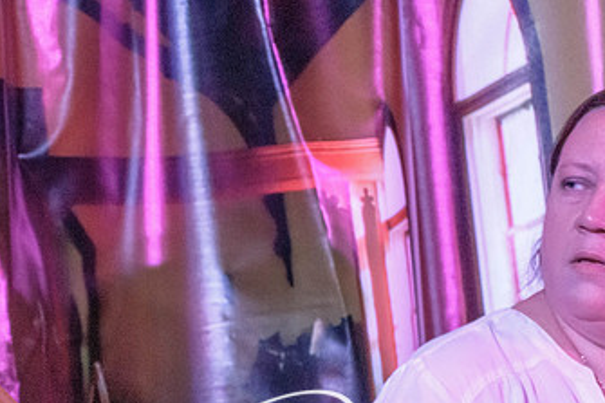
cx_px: 103
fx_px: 10044
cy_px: 321
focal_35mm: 598
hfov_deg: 3.4
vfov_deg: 2.3
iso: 12800
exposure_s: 1/250
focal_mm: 230
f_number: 5.6
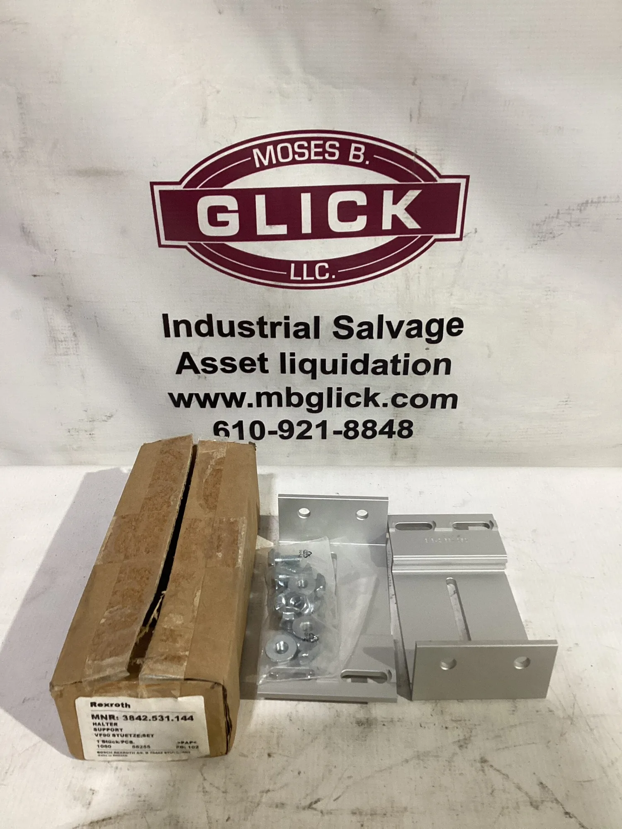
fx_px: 743
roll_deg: +2.1
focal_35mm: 31
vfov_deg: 58.4
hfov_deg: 45.4
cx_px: 311
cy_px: 414
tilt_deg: -29.8
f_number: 2.4
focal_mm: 3.3
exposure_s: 1/50
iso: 160
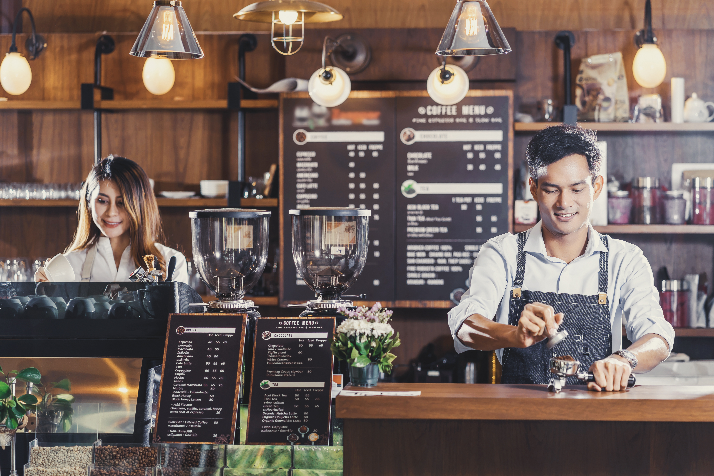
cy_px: 238
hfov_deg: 23.9
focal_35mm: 85
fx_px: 1686
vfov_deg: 16.1
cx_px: 357
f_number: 2.8
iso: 200
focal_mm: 85
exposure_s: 1/100
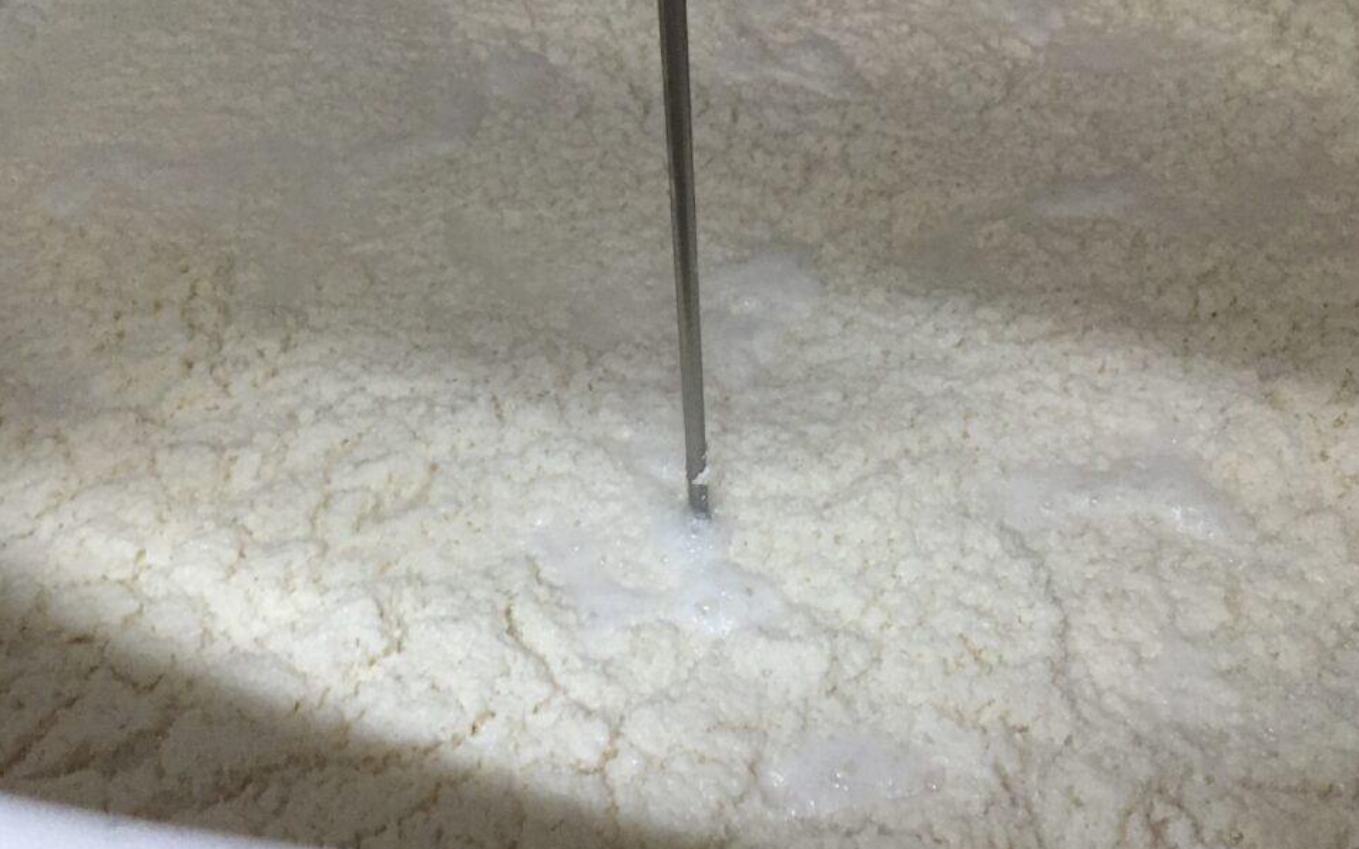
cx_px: 681
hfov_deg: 58.1
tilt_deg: -49.1
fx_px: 1222
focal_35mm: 33
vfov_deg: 38.2
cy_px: 366
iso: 250
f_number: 2.2
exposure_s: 1/15
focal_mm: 4.15
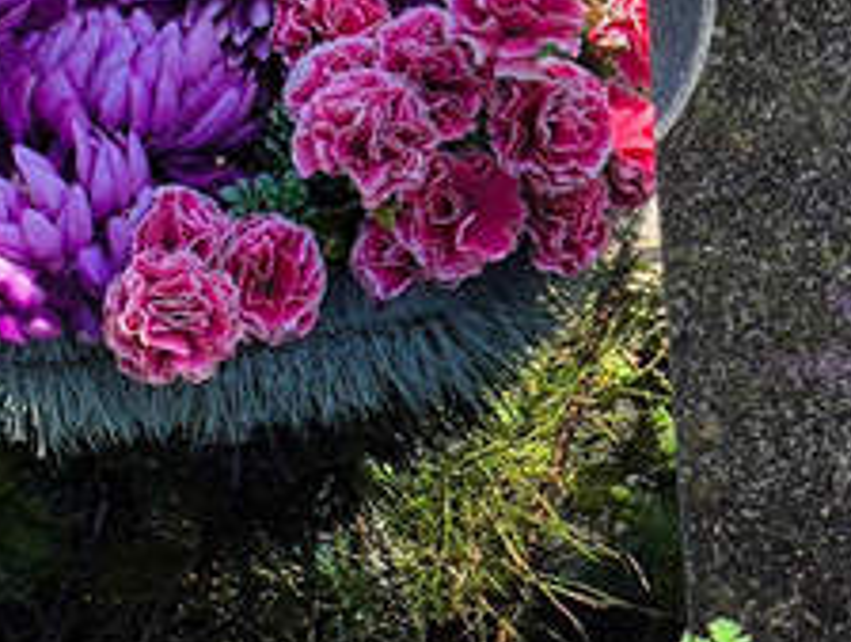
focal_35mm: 178
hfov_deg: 11.0
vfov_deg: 8.4
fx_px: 4385
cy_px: 194
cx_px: 849
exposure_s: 1/877
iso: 50
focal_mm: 4.71
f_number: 1.7
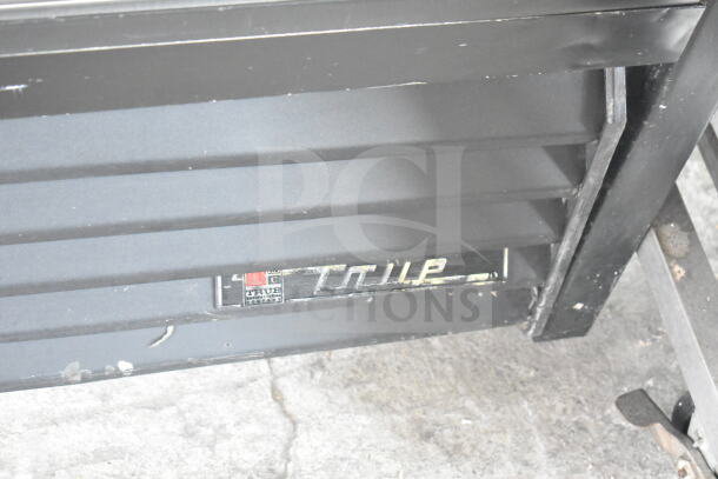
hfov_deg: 24.6
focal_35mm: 82
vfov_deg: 16.6
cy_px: 240
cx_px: 359
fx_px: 1646
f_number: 5.6
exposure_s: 1/100
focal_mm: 55
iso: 12800
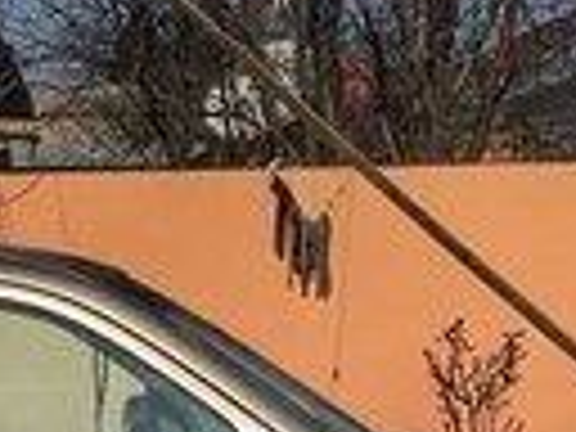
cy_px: 610
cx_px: -144
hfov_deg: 12.9
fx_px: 2479
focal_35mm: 149
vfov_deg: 9.7
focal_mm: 4.15
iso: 32
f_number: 2.2
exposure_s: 1/4950
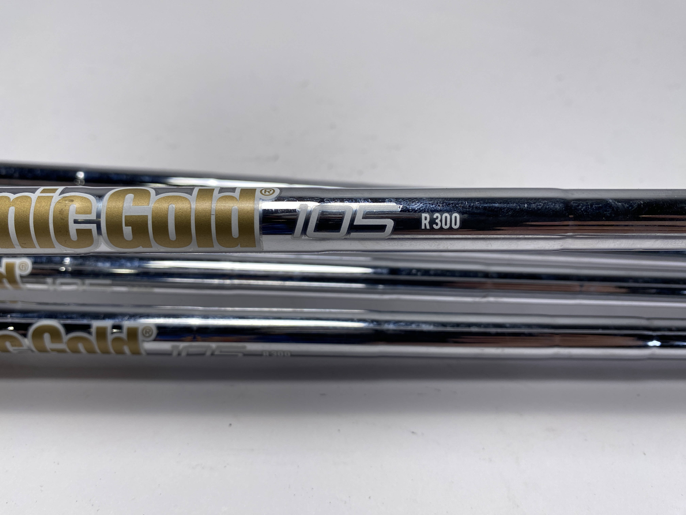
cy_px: 258
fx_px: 495
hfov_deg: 69.4
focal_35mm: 25
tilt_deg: -43.3
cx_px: 343
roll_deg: -1.6
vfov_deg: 54.9
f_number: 1.8
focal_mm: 4.25
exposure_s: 1/495
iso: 32
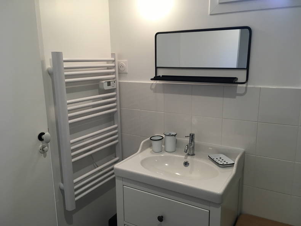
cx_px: 150
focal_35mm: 29
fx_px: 252
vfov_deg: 48.2
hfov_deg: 61.7
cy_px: 113
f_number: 2.2
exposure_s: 1/33
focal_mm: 4.15
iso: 50
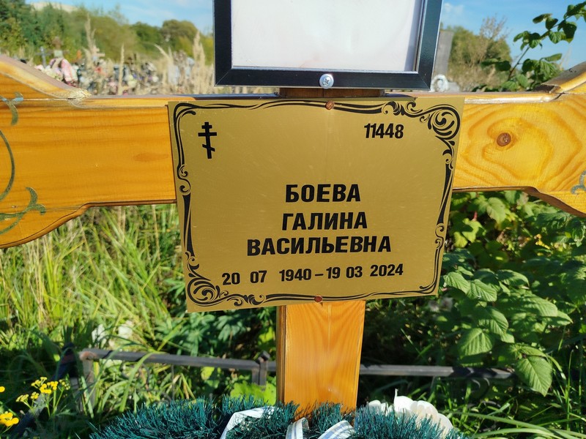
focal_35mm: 24
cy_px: 220
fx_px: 406
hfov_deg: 71.6
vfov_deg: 56.8
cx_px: 293
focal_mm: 5.31
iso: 50
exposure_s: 1/1270
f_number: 1.7
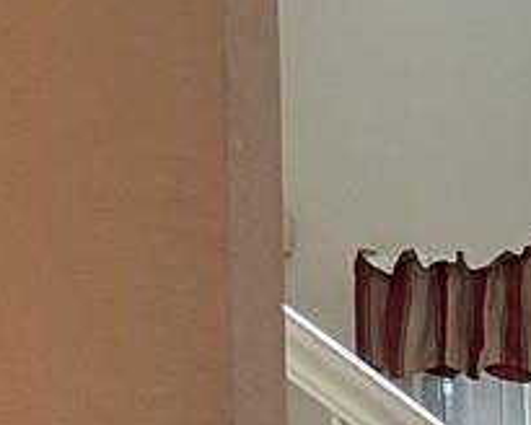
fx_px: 3473
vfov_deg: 6.9
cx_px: 1316
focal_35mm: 221
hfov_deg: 8.0
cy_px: 617
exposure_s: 1/60
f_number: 1.8
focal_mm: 3
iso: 40
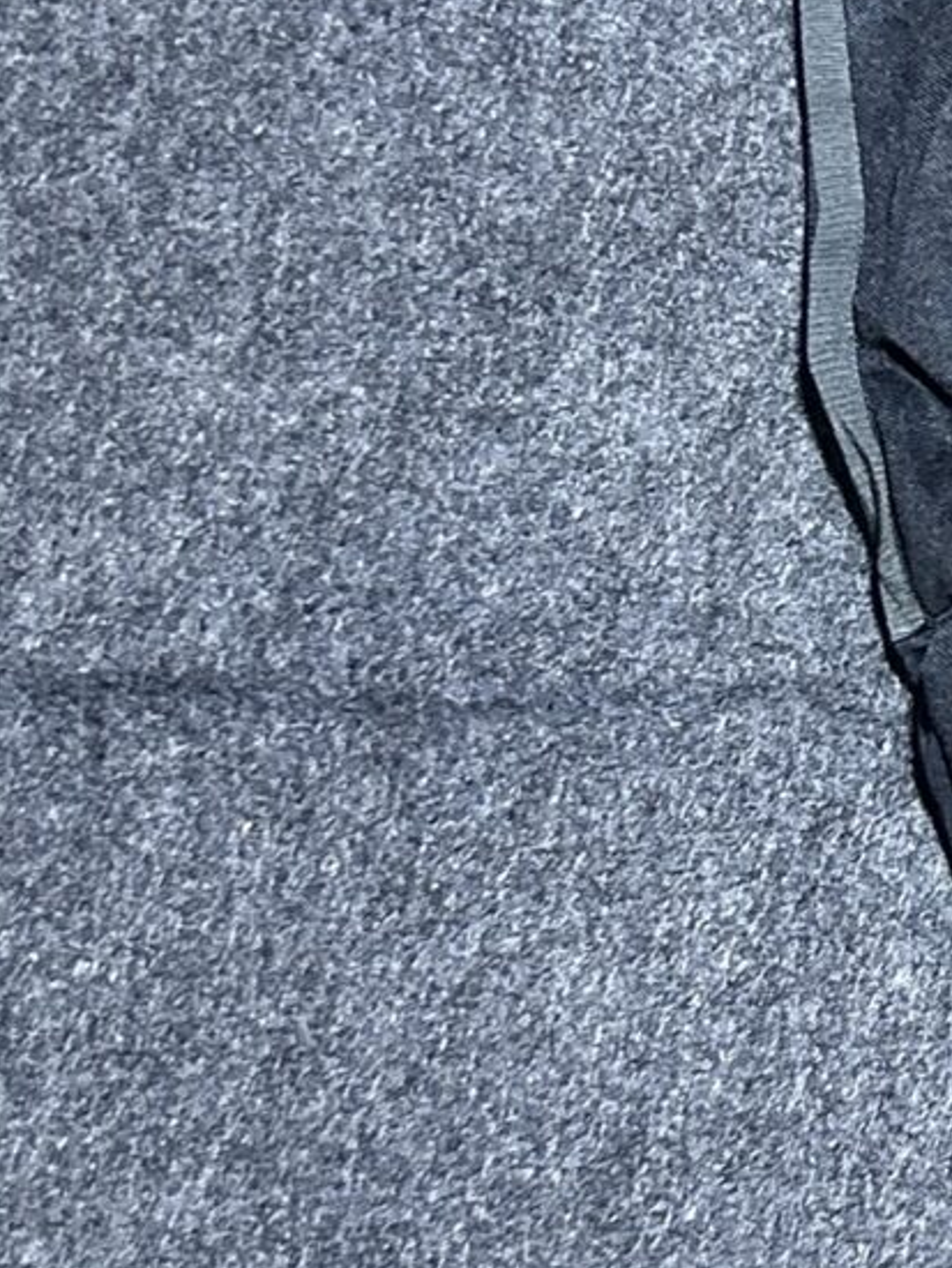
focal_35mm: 121
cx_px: 1876
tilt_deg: -50.1
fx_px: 4434
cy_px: 376
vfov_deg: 16.2
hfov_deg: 11.2
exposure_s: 1/50
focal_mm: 5.7
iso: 160
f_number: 1.5
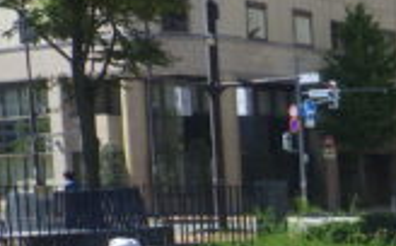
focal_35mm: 103
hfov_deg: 17.1
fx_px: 1110
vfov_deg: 12.1
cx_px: 685
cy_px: 361
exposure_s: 1/640
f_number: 4.2
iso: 125
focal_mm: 5
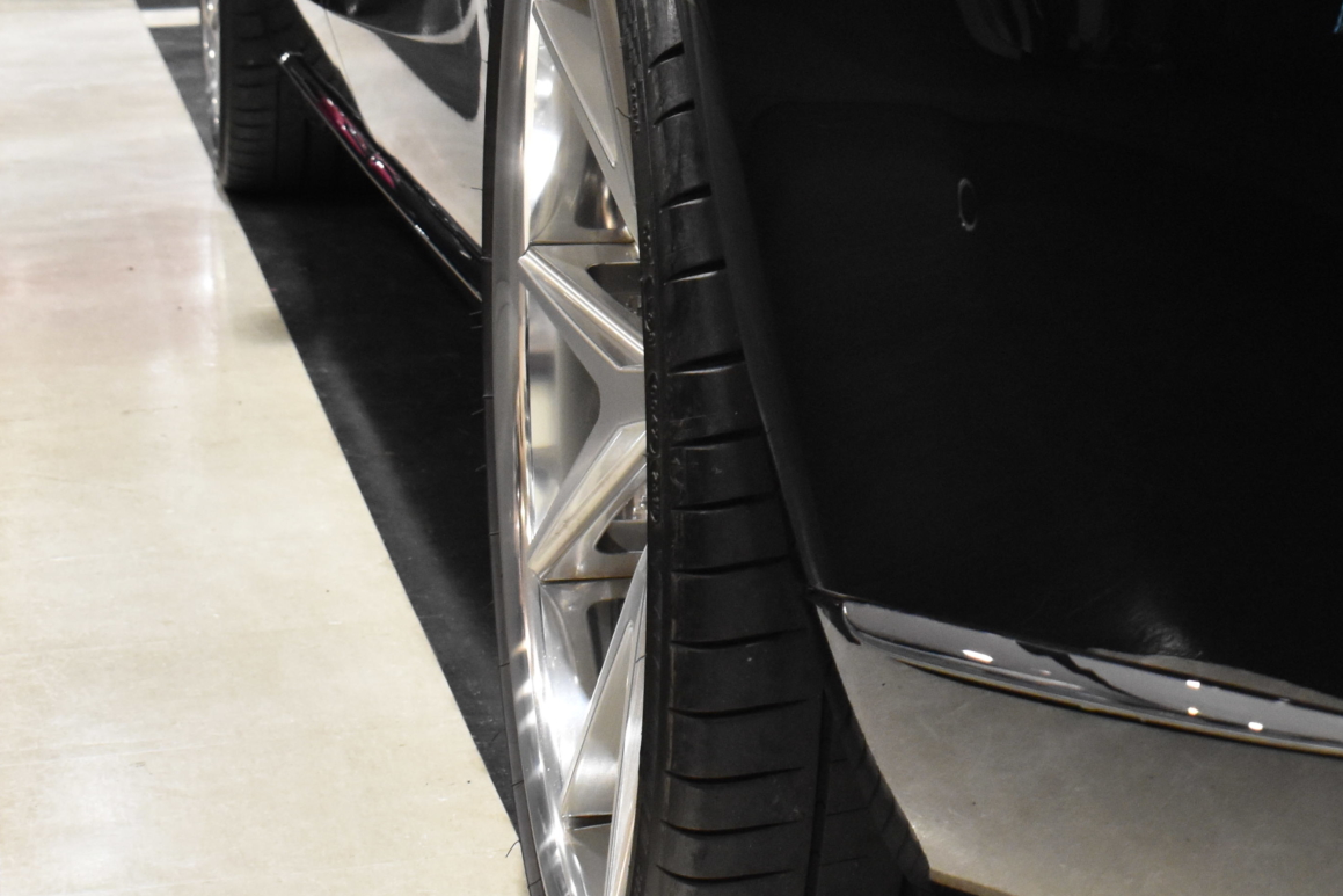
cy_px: 224
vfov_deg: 12.9
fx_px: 3955
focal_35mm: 106
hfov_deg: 18.9
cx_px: 1235
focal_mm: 32
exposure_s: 1/50
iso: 2200
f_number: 8
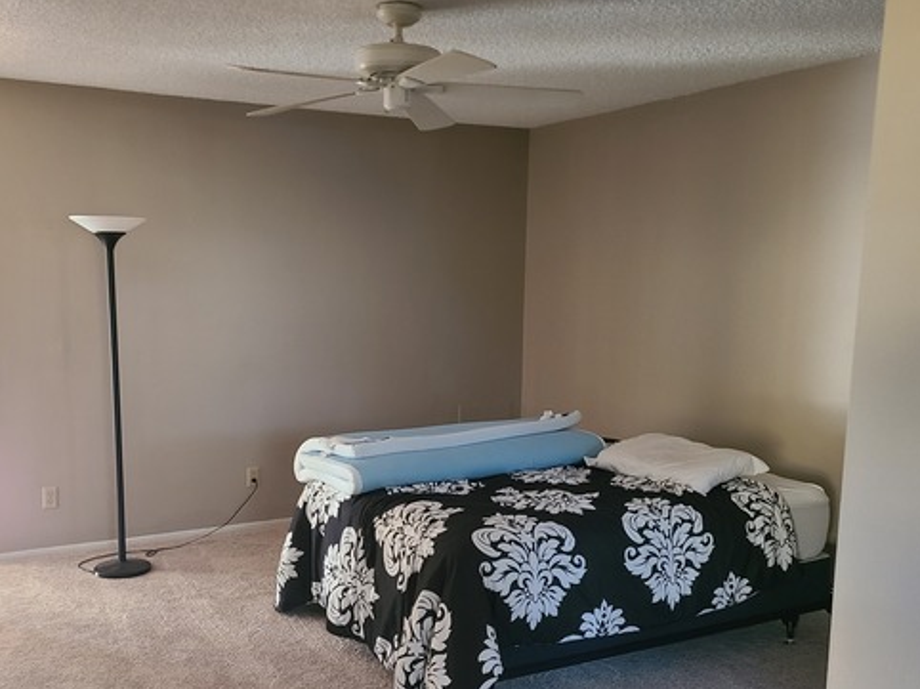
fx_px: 956
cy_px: 414
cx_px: 408
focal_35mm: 36
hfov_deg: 51.3
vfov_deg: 39.5
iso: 500
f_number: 1.8
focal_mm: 5.4
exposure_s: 1/39
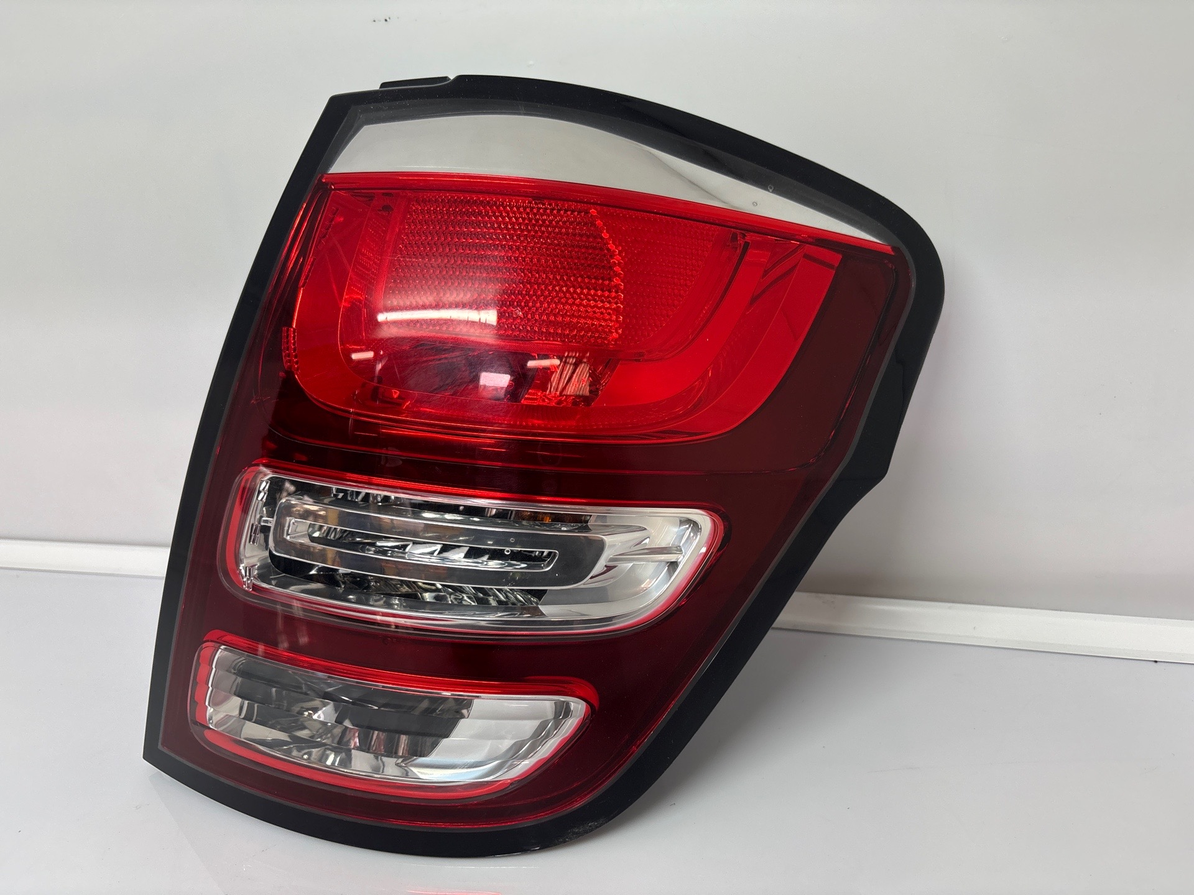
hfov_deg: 67.3
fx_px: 897
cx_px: 597
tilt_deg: -18.1
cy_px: 448
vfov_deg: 53.1
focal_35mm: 26
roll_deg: +4.9
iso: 80
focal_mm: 5.96
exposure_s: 1/50
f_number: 1.6
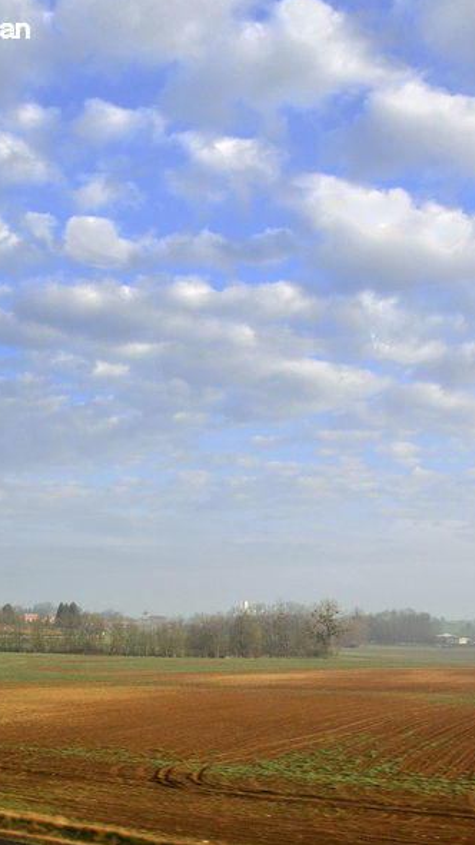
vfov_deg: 47.4
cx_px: 87
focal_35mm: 43
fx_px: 964
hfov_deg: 27.1
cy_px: 421
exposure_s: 1/400
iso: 400
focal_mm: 18
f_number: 6.3
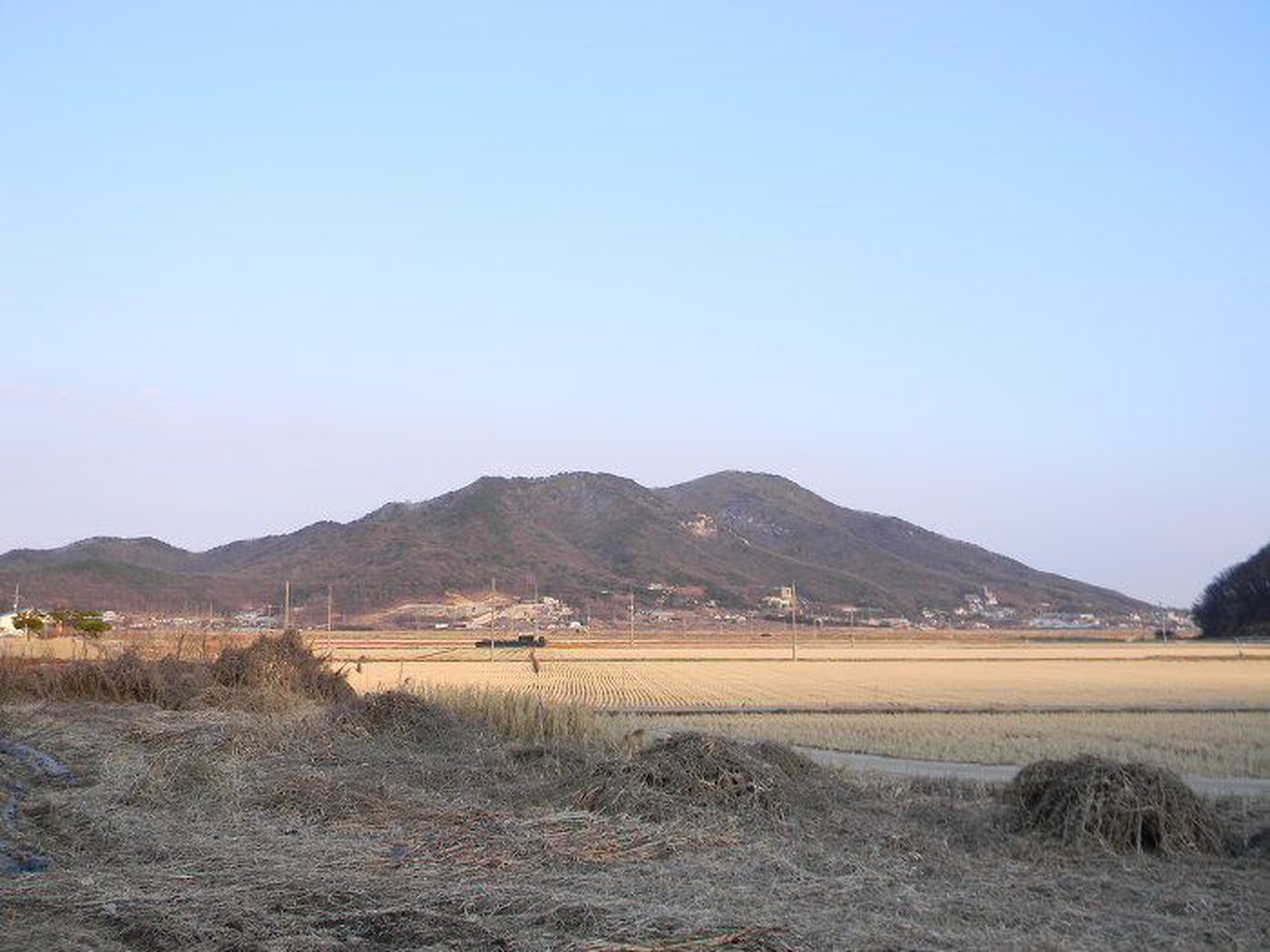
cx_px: 635
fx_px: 1321
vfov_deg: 39.7
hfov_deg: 51.4
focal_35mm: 36
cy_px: 476
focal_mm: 6.4
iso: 80
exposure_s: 1/278
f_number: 3.7
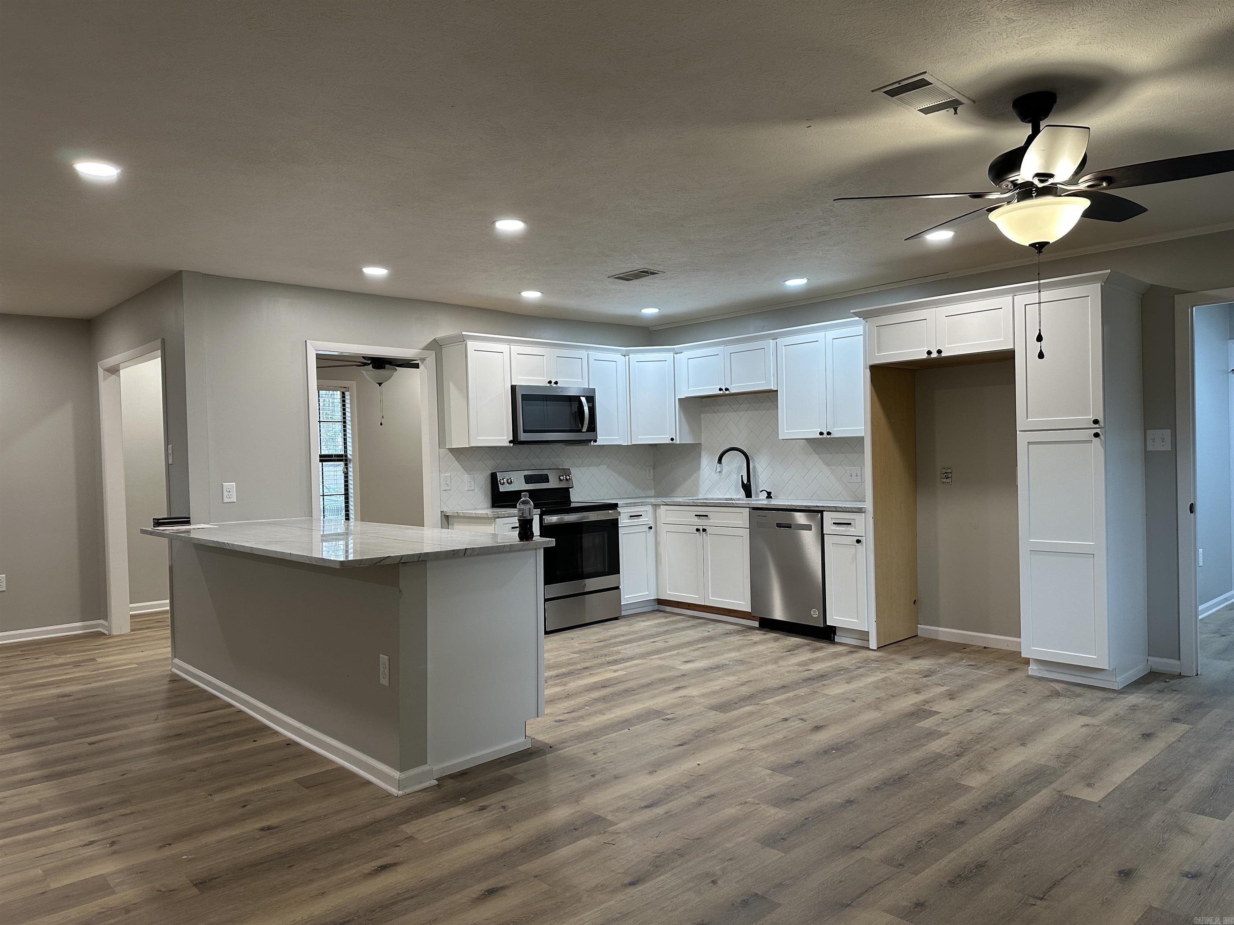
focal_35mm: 24
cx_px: 617
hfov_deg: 71.6
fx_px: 856
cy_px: 462
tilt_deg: -0.4
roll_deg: +2.0
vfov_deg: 56.8
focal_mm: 6.86
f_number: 1.78
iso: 160
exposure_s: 1/120
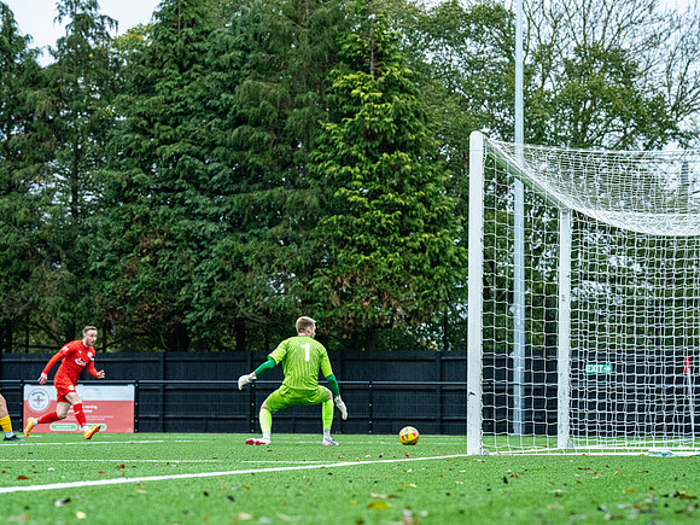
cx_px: 350
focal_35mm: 146
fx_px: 2953
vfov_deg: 10.2
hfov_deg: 13.5
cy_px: 262
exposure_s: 1/800
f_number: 6.3
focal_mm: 135
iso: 10000
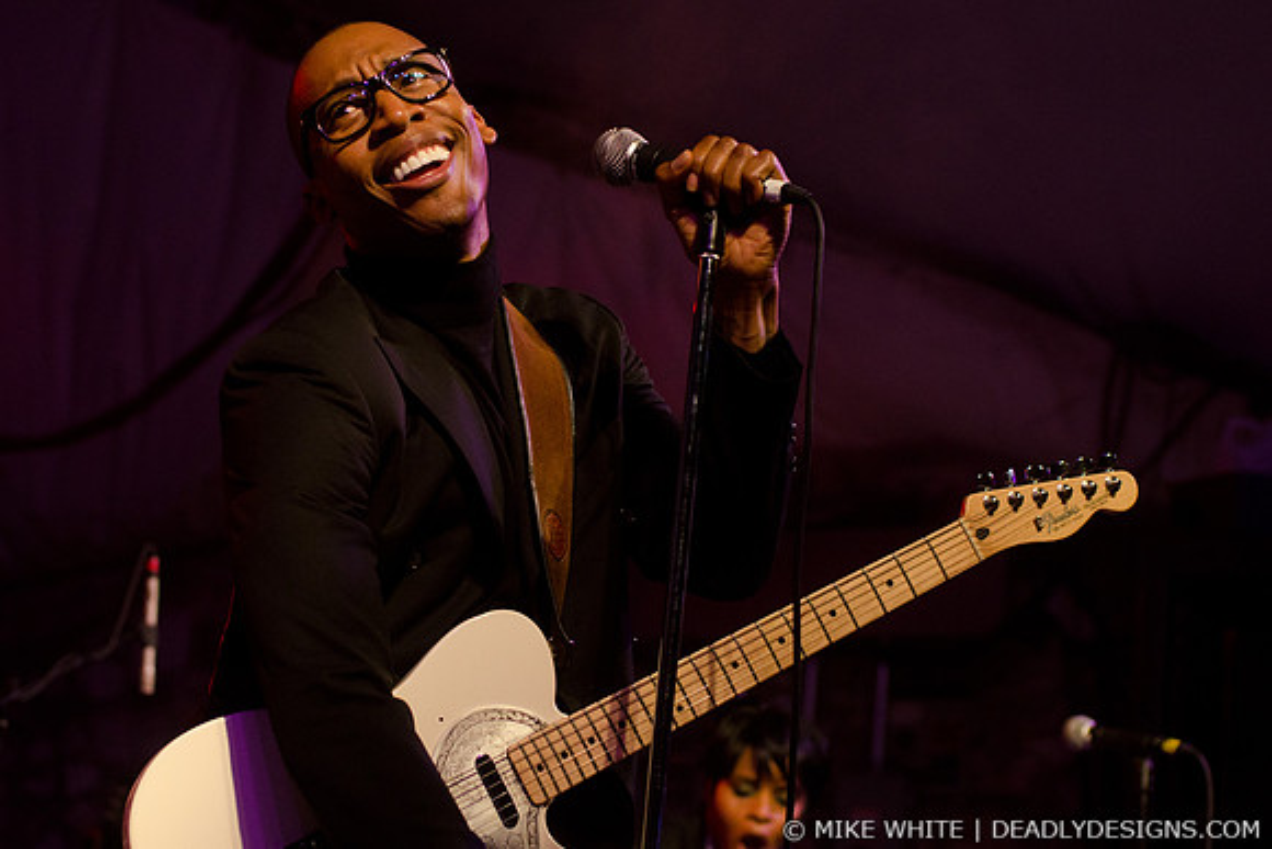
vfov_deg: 17.5
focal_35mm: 78
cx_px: 636
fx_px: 2757
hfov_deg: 26.0
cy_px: 424
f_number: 3.5
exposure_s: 1/400
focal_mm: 52
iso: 1600
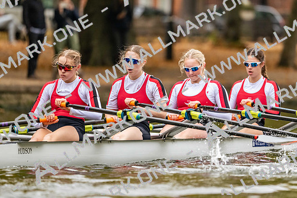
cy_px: 93
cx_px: 155
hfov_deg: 4.5
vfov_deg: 3.0
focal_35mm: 463
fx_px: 3819
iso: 2800
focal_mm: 400
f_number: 4.5
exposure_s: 1/2500
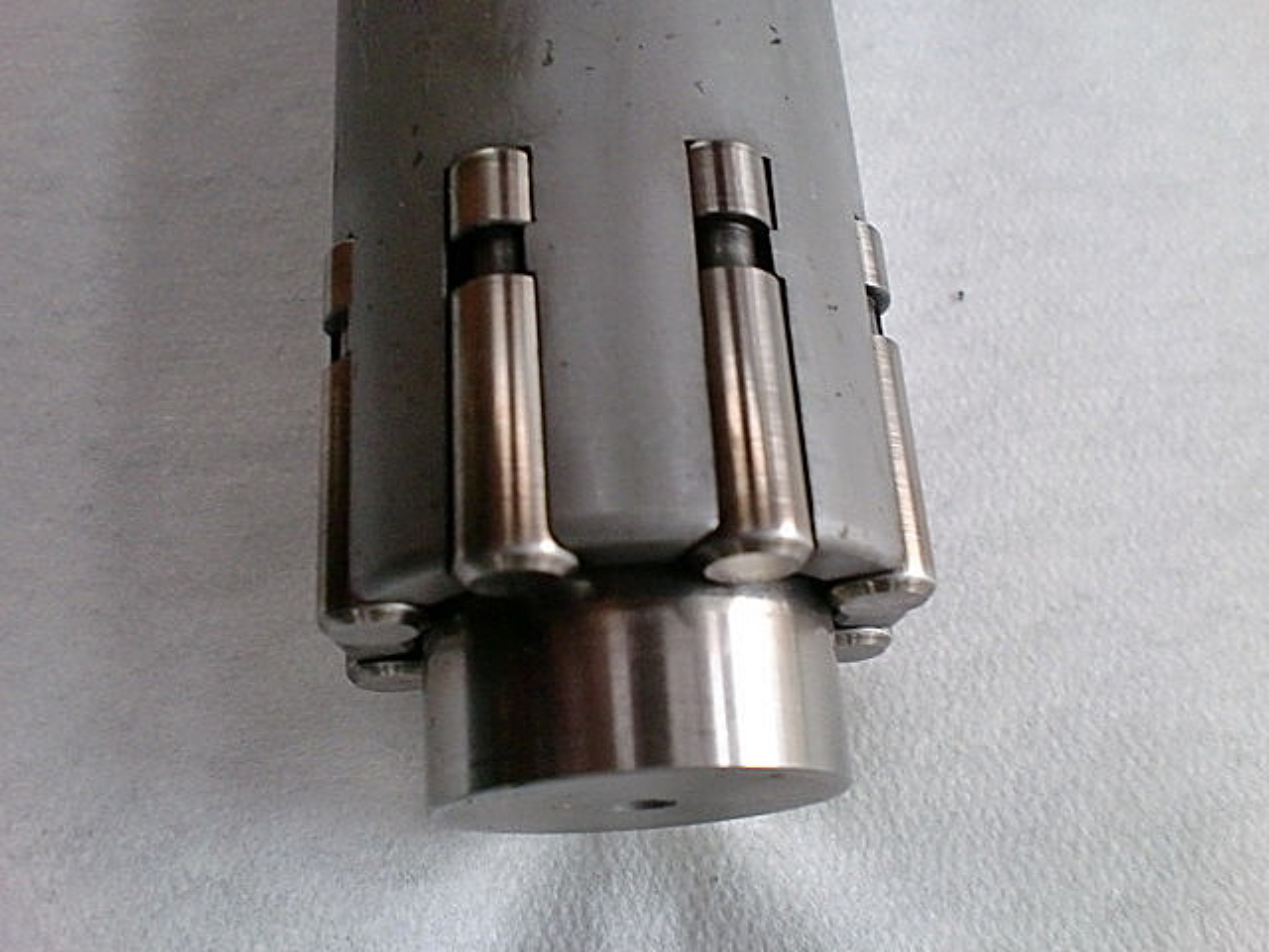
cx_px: 634
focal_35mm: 35
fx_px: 1283
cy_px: 476
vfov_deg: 40.7
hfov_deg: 52.6
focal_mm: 6.3
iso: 320
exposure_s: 1/60
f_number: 3.1
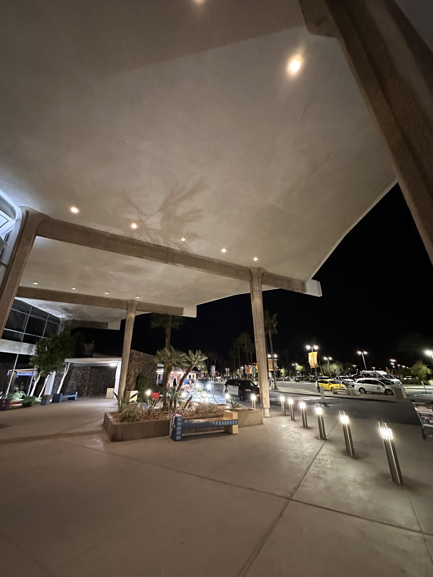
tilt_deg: +21.0
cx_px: 216
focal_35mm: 14
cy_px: 288
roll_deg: +0.7
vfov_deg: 102.1
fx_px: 233
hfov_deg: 85.7
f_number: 2.2
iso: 1600
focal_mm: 2.22
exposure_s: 1/30
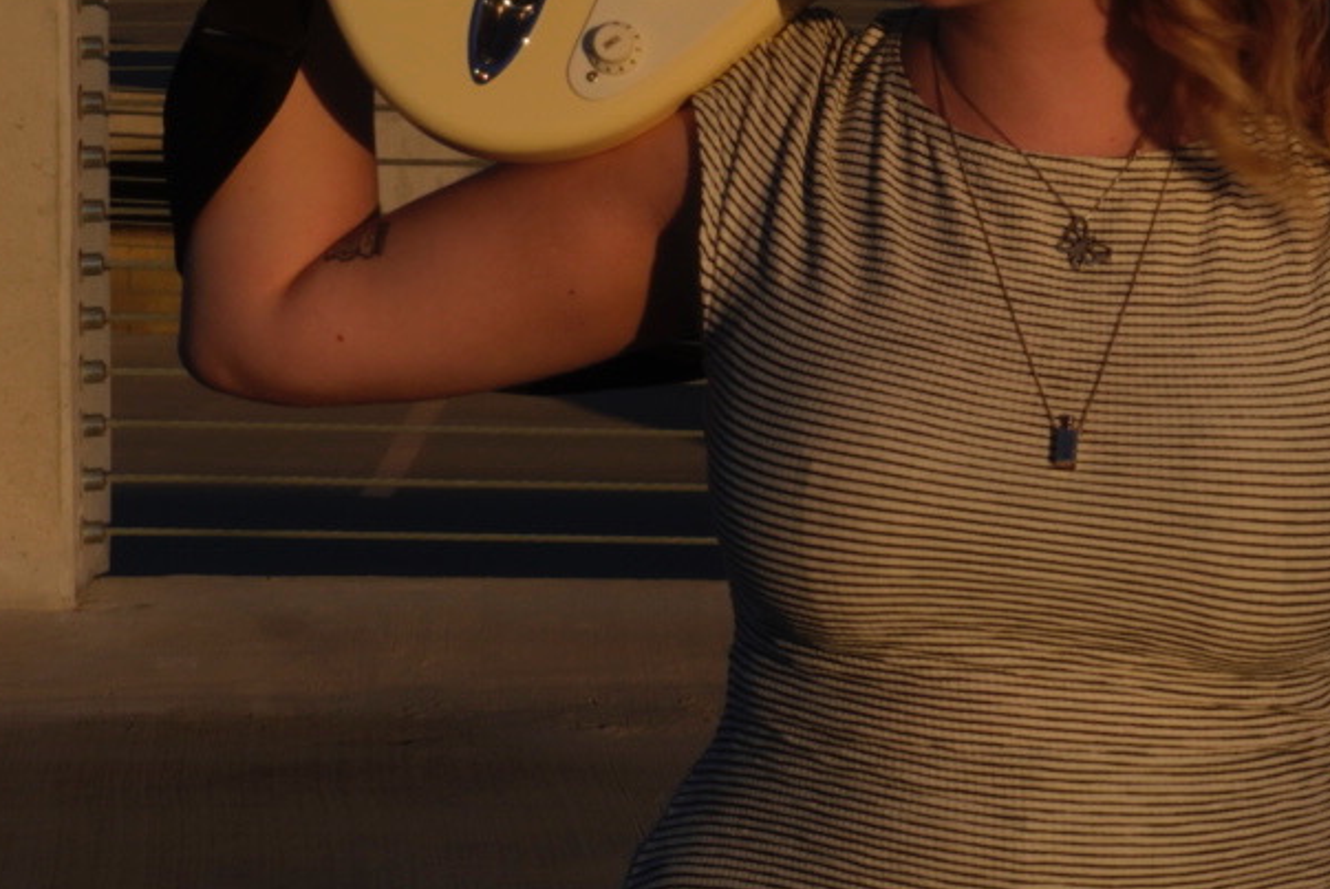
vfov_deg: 6.8
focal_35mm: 201
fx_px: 7431
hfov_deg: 10.2
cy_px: 139
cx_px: 1114
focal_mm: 50
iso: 50
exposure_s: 1/40
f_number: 29
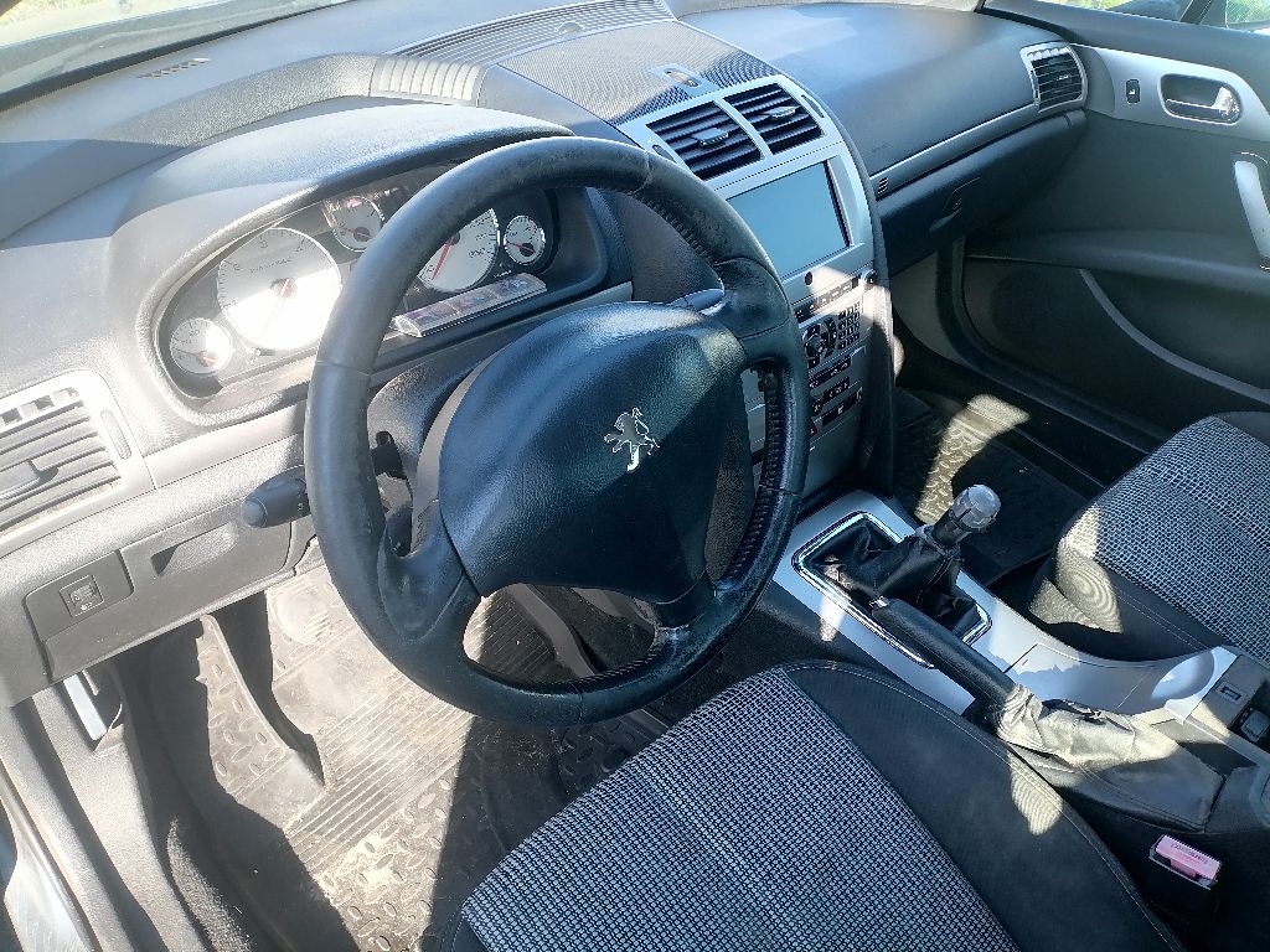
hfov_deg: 67.3
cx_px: 635
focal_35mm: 26
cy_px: 476
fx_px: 954
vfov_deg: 53.1
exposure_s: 1/130
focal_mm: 4.25
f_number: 1.8
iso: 50
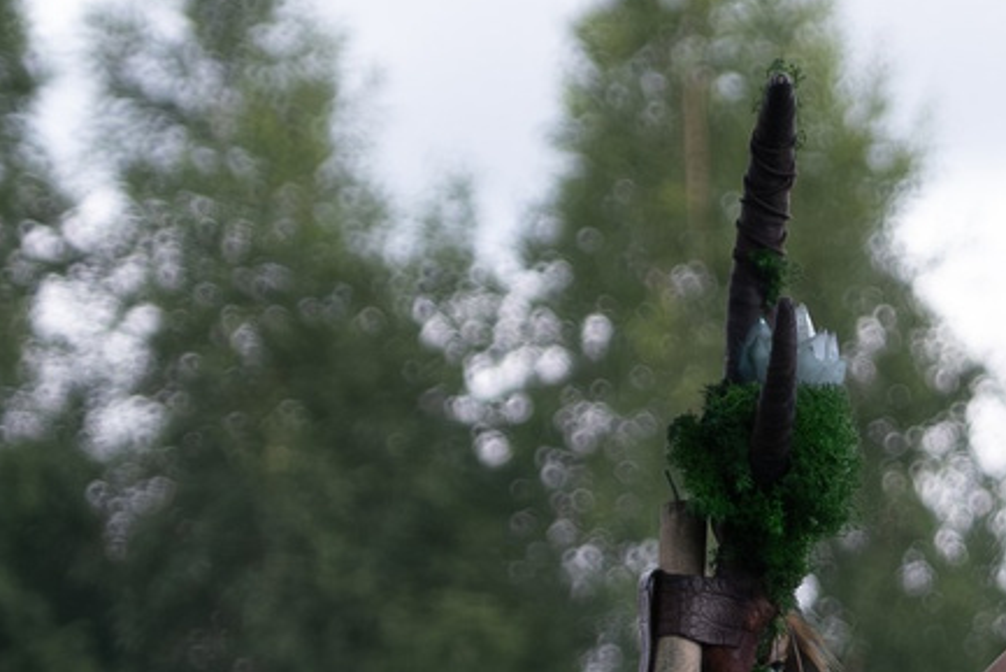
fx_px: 13725
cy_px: 555
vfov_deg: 2.8
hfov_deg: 4.2
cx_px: 1522
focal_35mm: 491
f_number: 3.6
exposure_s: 1/1250
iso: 500
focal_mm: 55
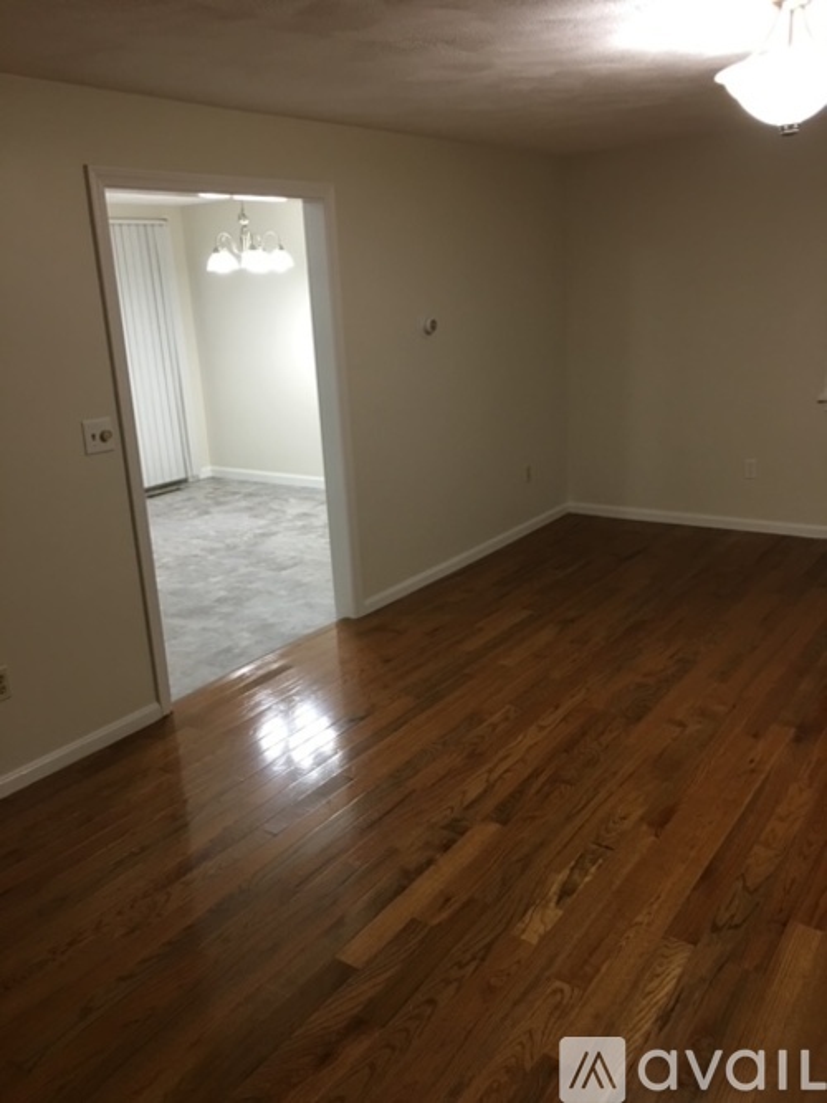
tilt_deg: -16.3
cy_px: 552
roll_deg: +3.0
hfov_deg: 48.2
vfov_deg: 61.7
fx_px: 924
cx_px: 414
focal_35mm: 29
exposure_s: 1/15
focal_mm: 4.15
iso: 50
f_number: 2.2
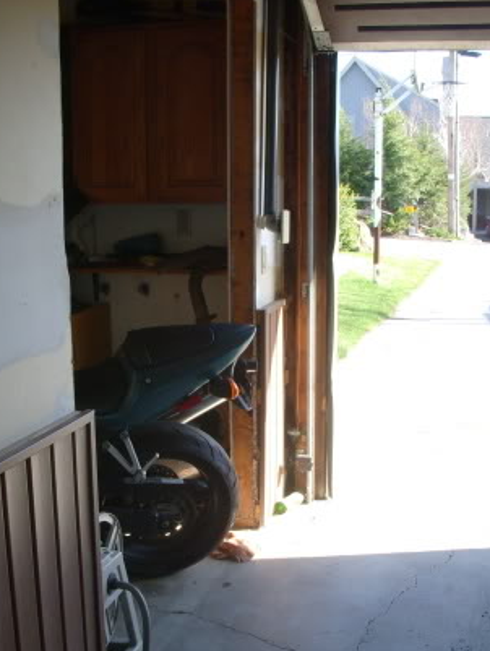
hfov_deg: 31.6
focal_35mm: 46
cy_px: 388
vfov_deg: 41.0
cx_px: 246
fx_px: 866
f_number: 3.3
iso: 100
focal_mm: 6.3
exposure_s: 1/100
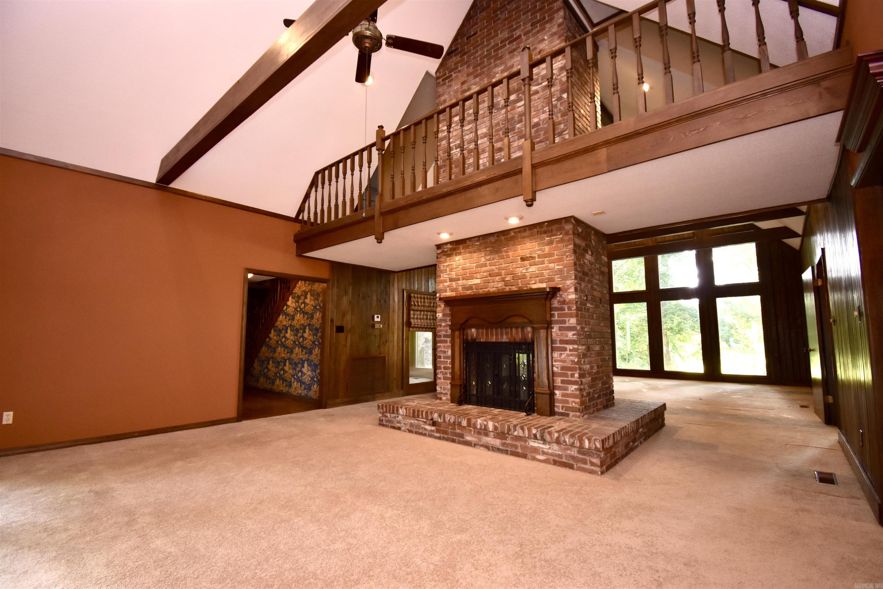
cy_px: 294
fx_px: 368
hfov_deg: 100.4
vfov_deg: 77.3
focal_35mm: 15
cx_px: 442
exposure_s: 1/60
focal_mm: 10
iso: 1100
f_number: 4.5
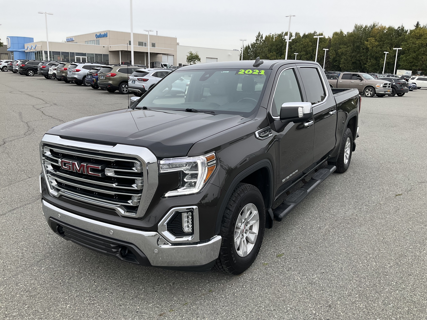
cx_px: 214
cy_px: 160
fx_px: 358
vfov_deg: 48.2
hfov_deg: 61.7
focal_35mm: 29
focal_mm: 3
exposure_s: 1/454
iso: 25
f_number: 1.8
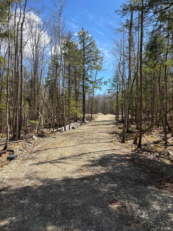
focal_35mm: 26
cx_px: 86
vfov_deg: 67.3
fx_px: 173
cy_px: 116
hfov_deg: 53.0
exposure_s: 1/1876
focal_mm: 5.96
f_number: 1.6
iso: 50
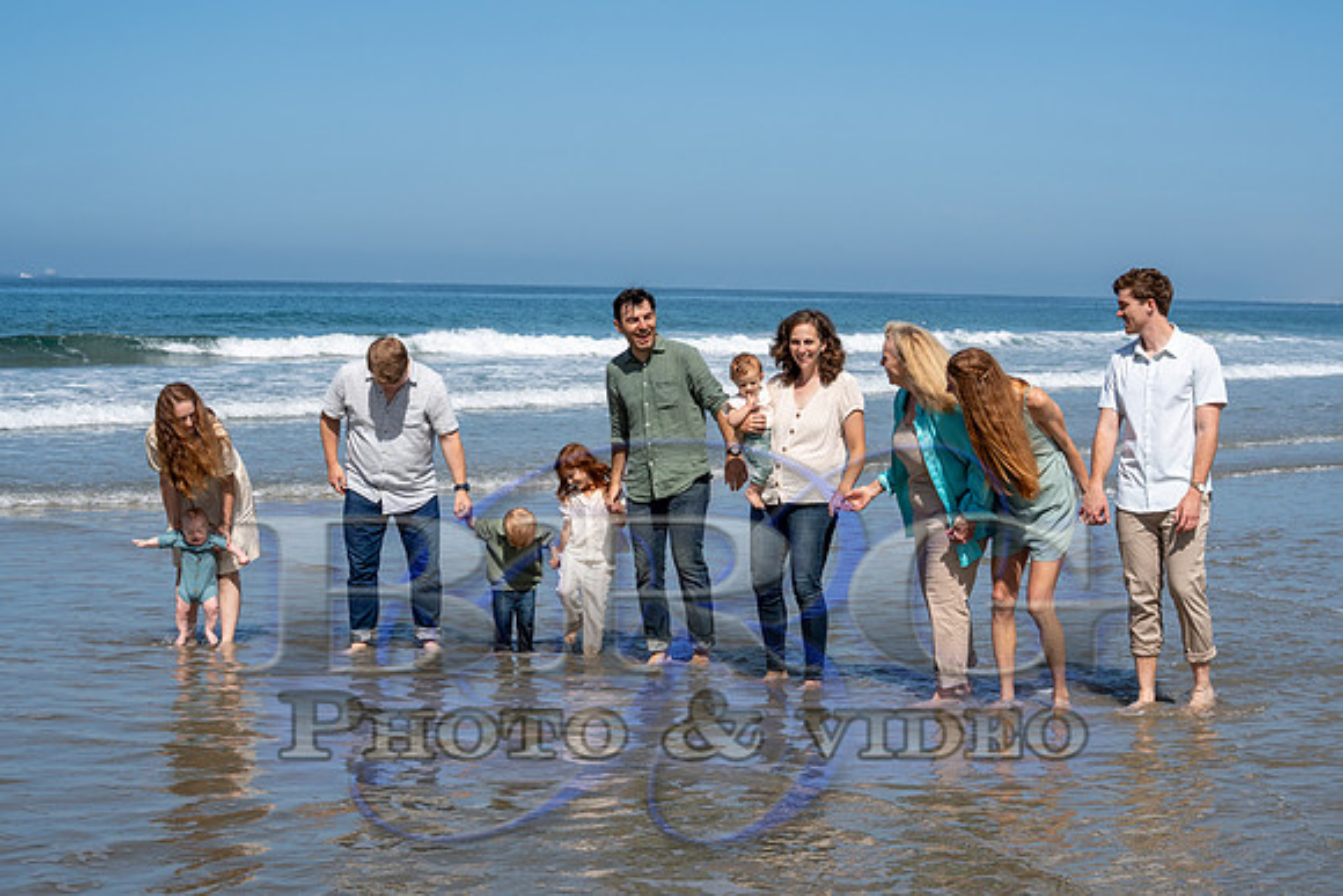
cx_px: 672
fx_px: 2612
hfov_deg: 28.8
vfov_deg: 19.5
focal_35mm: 70
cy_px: 448
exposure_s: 1/640
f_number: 9
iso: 160
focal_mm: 70
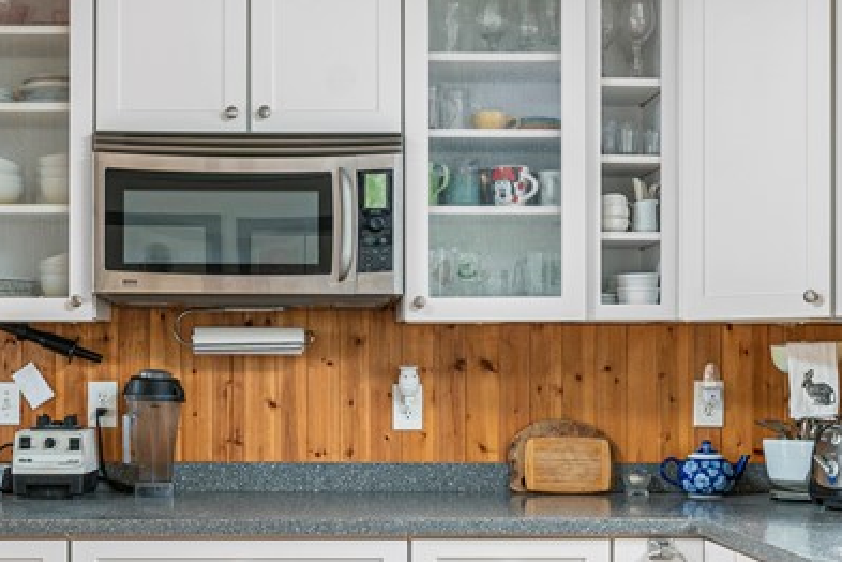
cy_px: 394
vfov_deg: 23.2
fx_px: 1356
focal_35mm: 58
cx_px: 319
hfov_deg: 34.3
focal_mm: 21
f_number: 7.1
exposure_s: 1/13
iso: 400
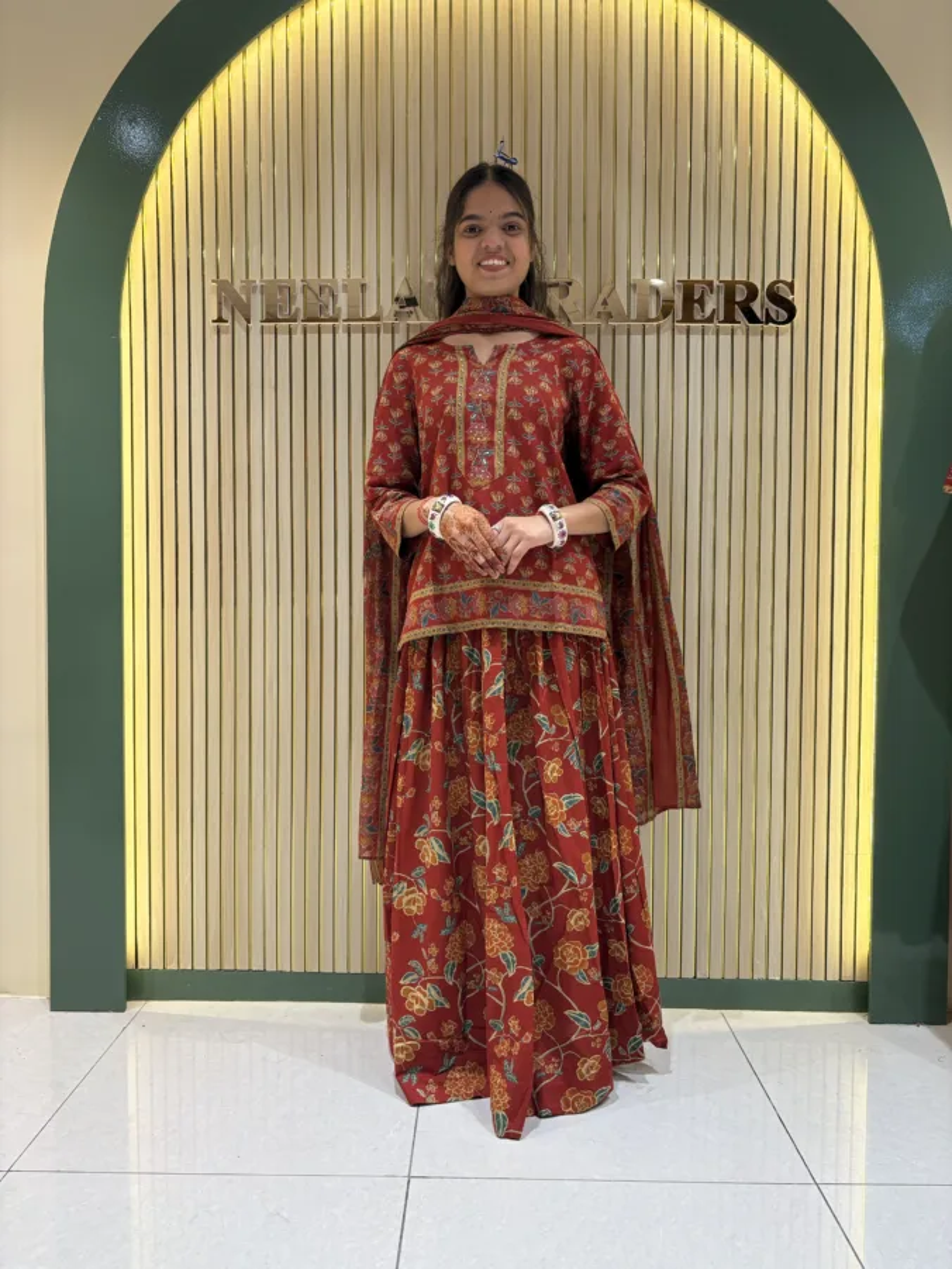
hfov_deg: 53.1
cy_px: 634
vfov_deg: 67.3
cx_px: 476
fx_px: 953
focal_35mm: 26
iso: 80
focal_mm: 5.96
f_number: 1.6
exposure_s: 1/146
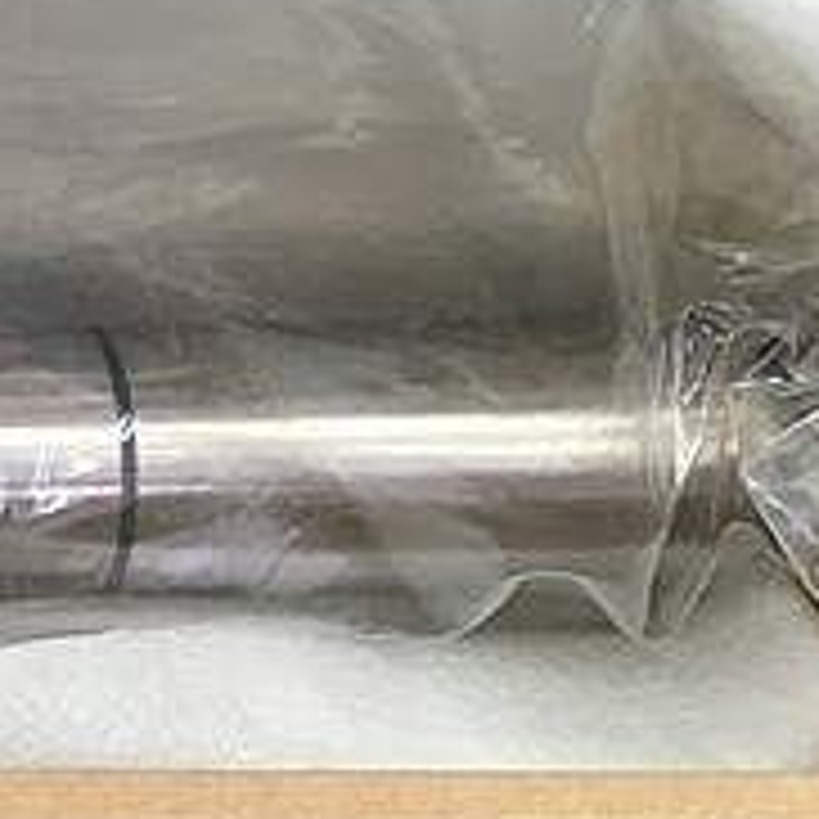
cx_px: -364
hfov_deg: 17.6
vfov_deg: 19.3
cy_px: 441
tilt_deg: -72.5
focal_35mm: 90
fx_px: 2409
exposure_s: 1/30
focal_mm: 4.15
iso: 50
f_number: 2.2
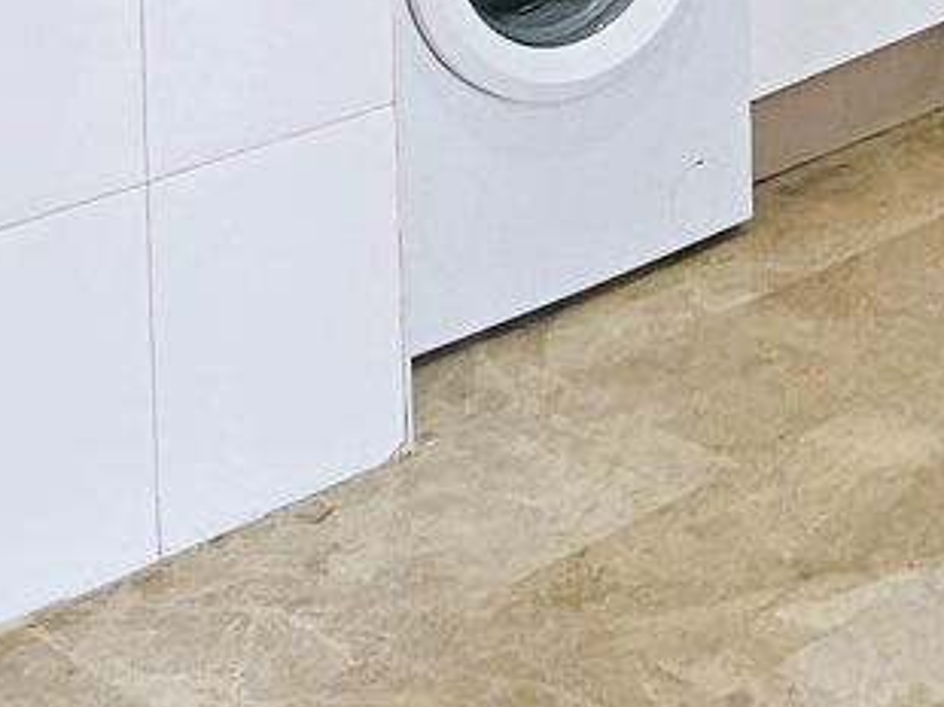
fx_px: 2343
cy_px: -658
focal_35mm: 86
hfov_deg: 20.8
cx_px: 1218
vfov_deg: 14.5
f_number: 2.2
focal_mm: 2.2
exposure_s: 1/100
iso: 320
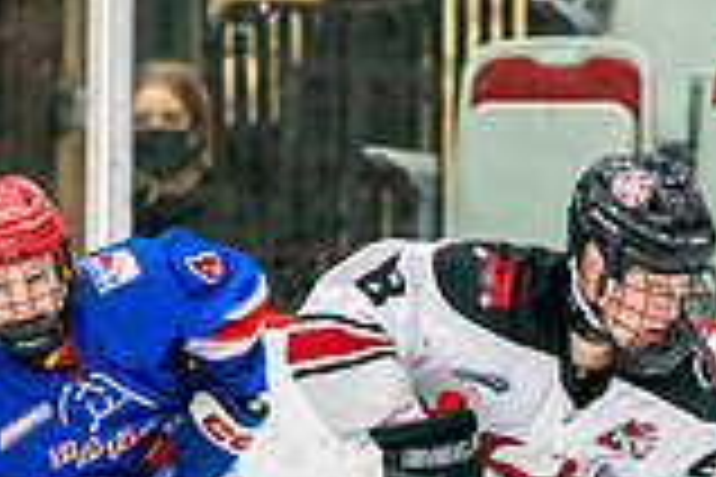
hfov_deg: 2.5
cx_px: 203
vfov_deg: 1.7
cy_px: 641
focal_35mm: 816
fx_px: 16228
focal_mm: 200
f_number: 2.8
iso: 3200
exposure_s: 1/1250
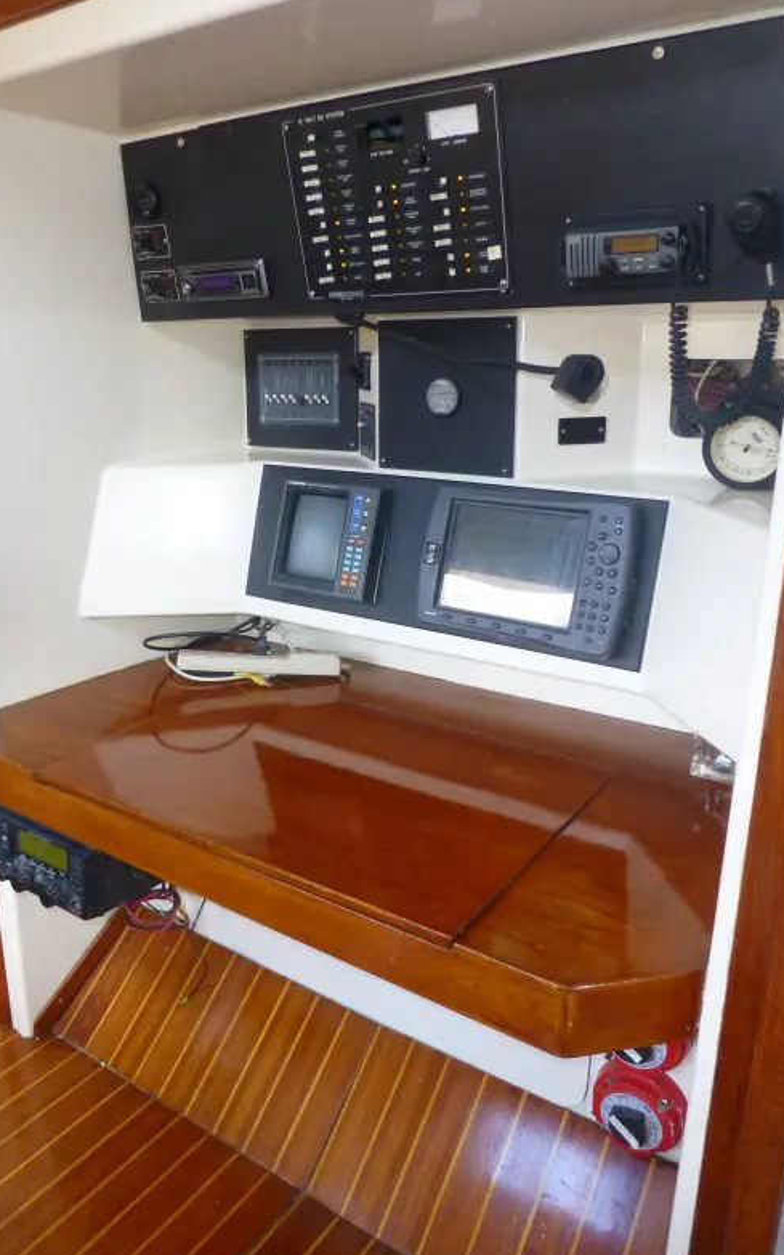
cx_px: 348
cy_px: 636
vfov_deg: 70.4
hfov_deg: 47.5
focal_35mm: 26
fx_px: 889
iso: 500
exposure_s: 1/60
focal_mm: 4.3
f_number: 3.3
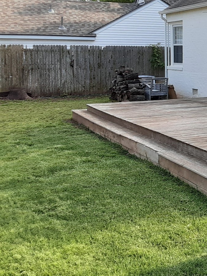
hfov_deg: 21.9
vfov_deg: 32.8
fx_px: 463
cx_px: 290
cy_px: 82
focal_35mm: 58
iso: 40
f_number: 1.9
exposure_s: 1/475
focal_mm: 2.91
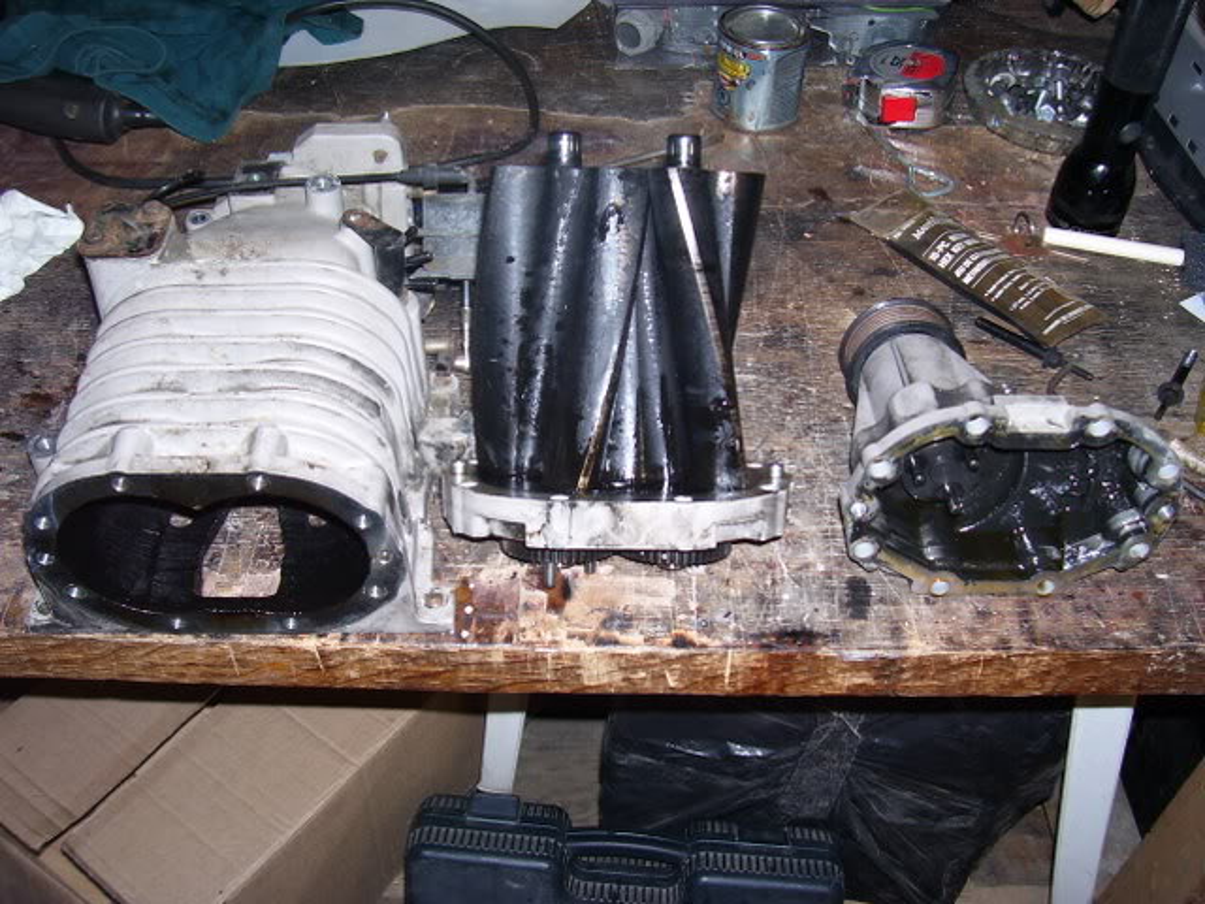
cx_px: 602
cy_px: 452
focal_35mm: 34
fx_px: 1184
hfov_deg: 54.0
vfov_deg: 41.8
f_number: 2.7
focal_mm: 5.6
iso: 80
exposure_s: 1/60
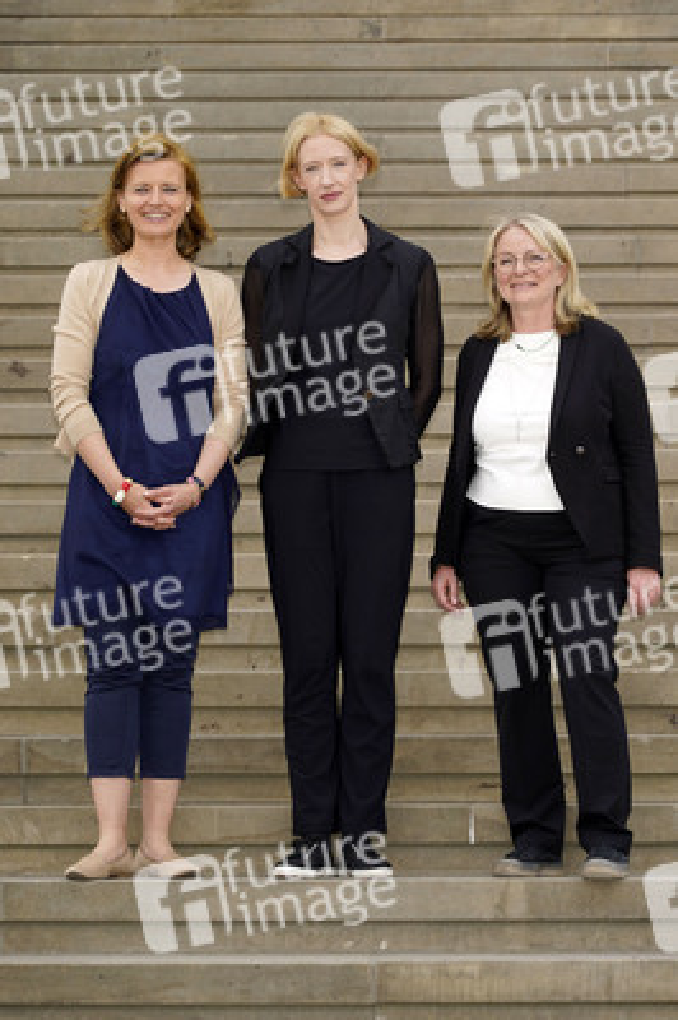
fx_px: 3113
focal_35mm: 110
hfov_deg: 12.4
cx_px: 339
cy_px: 510
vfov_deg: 18.6
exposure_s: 1/200
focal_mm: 110
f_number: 5.6
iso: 100
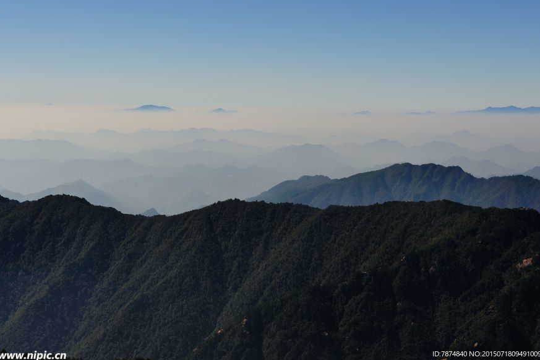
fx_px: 914
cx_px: 252
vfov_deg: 22.2
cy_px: 155
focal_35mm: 61
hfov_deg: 32.9
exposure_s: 1/1000
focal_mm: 52
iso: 200
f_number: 5.6
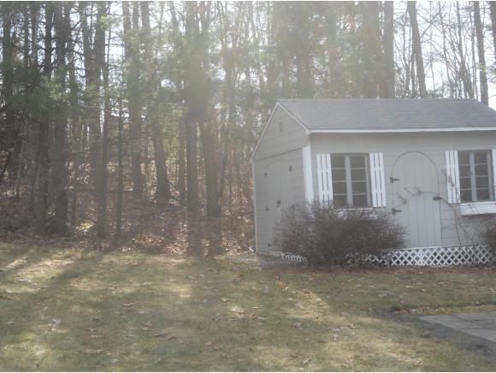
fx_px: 774
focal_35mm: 54
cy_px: 186
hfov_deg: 35.5
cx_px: 248
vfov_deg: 27.1
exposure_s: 1/125
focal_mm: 9.8
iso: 80
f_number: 4.8
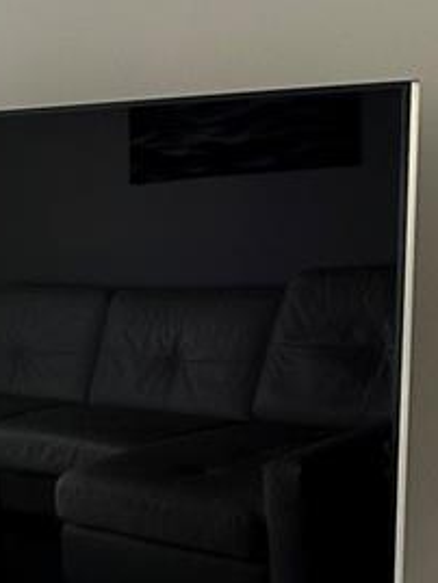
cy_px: 603
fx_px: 1804
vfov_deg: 17.9
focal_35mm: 107
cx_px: -232
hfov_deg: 13.0
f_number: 1.78
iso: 200
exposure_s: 1/121
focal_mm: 6.86
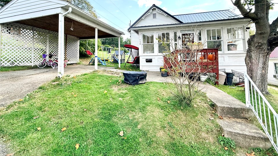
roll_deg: +1.1
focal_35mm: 16
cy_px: 52
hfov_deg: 99.4
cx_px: 137
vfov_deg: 65.3
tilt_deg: +4.4
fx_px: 118
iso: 64
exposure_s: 1/830
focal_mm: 2.22
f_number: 2.2
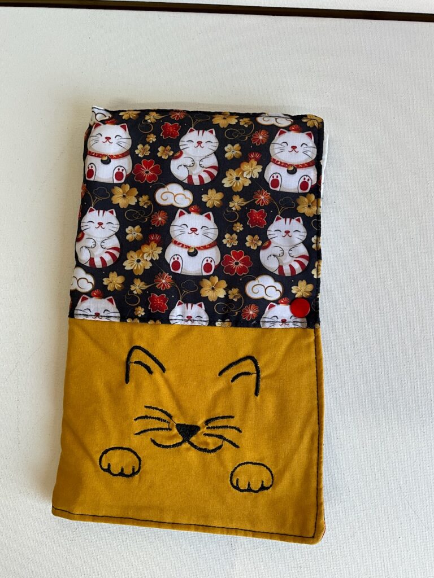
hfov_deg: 48.2
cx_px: 217
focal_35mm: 29
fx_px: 485
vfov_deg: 61.7
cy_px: 289
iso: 25
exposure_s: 1/100
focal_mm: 3
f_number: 1.8
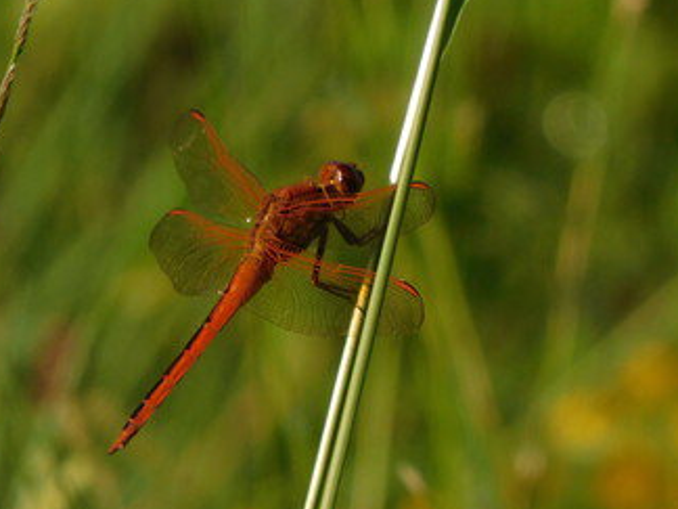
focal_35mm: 2222
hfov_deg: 0.9
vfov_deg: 0.7
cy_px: 274
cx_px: 297
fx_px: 43521
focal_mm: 215
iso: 125
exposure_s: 1/640
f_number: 6
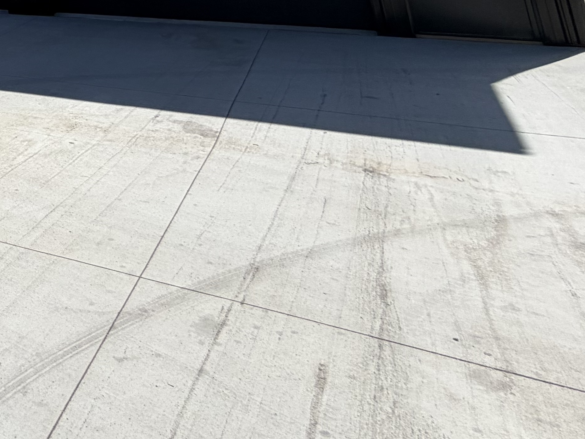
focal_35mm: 43
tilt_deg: +12.3
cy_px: -225
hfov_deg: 27.8
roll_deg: +2.0
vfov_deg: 25.2
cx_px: -311
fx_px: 727
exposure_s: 1/1211
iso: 20
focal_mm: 2.22
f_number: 2.2
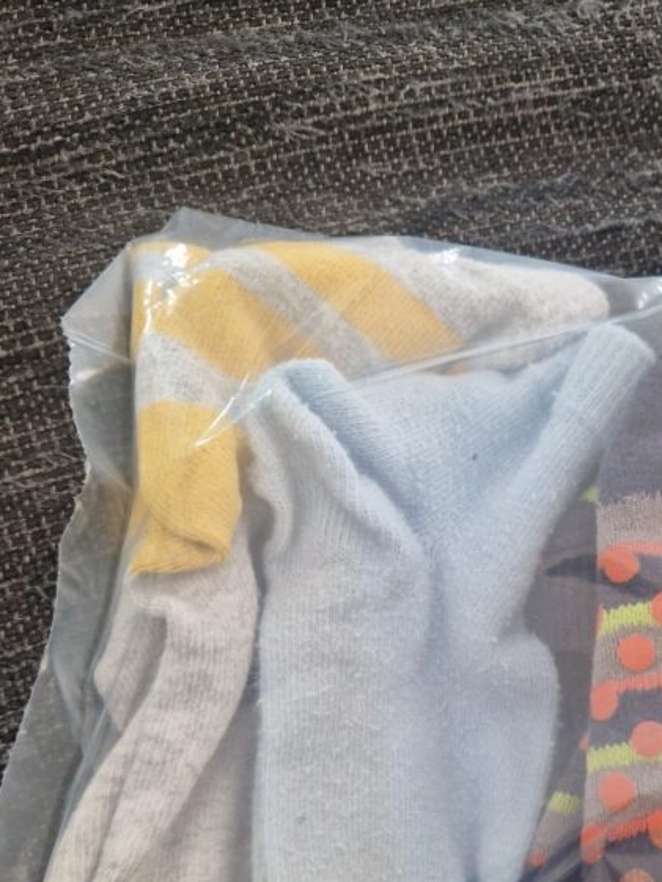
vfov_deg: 44.0
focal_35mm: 41
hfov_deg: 34.3
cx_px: 511
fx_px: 1045
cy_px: 681
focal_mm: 5.4
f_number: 1.8
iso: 64
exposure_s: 1/100
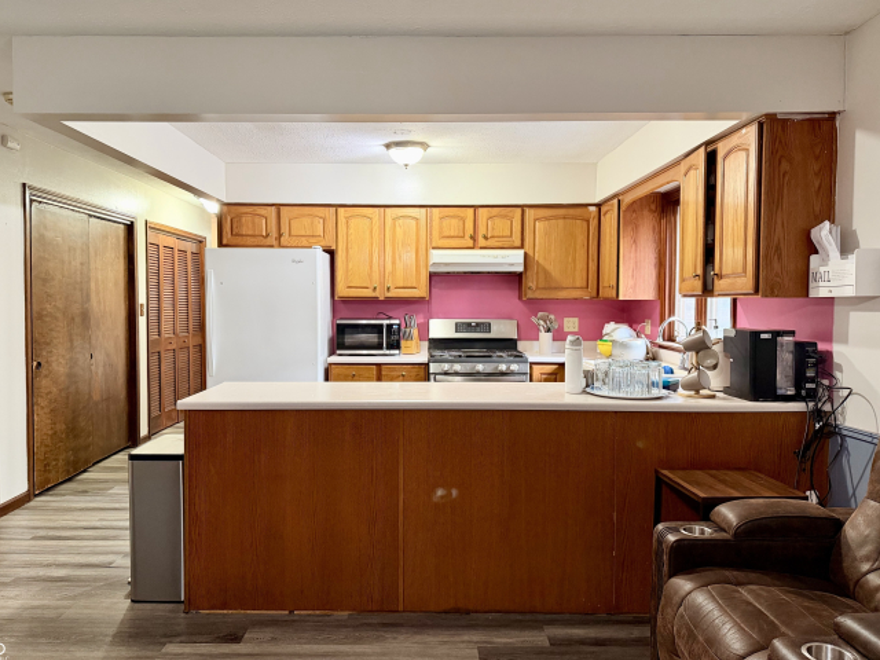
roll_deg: +0.0
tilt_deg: -2.6
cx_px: 424
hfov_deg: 69.4
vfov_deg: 54.9
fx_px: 636
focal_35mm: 25
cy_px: 326
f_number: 1.78
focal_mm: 6.76
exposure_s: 1/60
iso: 400
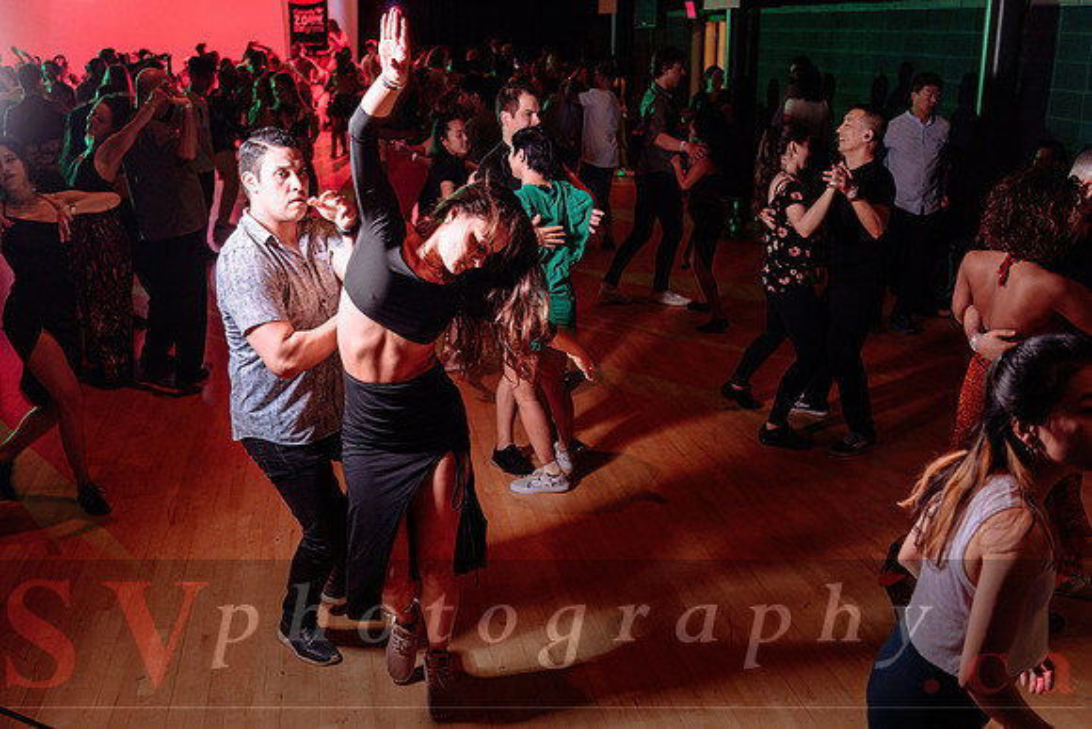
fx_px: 1225
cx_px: 548
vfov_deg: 33.1
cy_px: 387
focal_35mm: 40
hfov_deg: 48.1
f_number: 2.8
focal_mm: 38
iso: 1250
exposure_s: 1/60
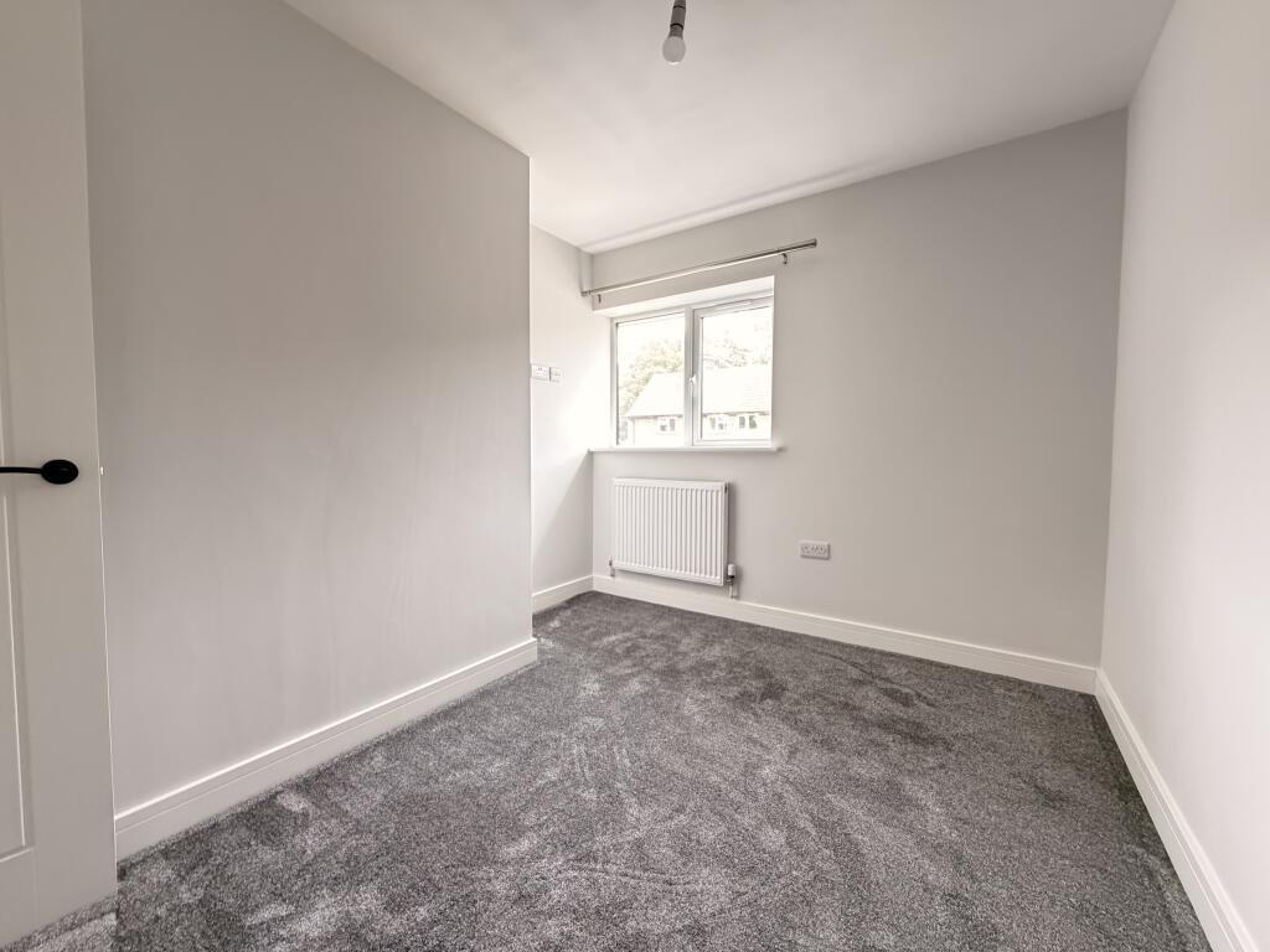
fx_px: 514
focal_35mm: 14
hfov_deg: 102.1
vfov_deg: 85.7
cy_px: 476
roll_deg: -0.5
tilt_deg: -2.8
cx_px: 635
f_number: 2.2
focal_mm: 2.22
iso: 640
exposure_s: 1/60
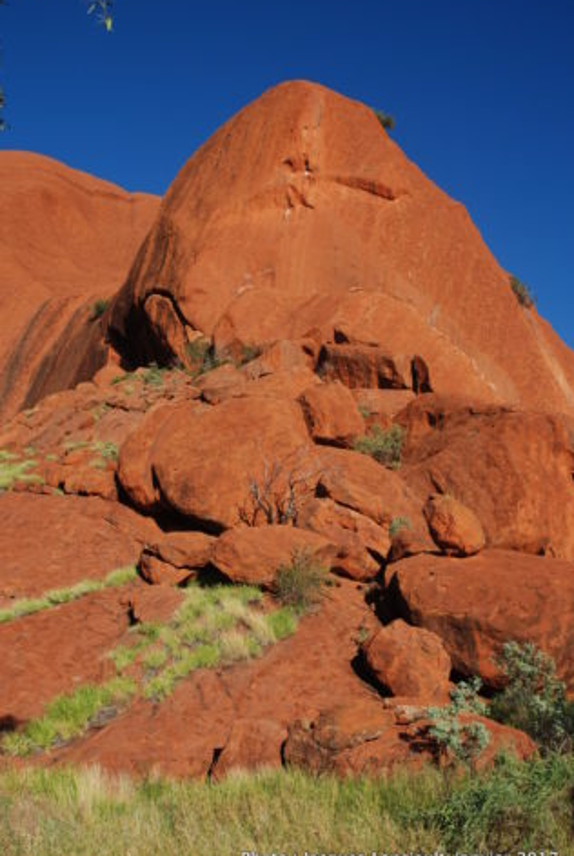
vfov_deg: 54.3
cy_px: 431
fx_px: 833
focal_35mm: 35
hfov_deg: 38.0
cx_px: 275
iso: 100
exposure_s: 1/250
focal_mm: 22
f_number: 8
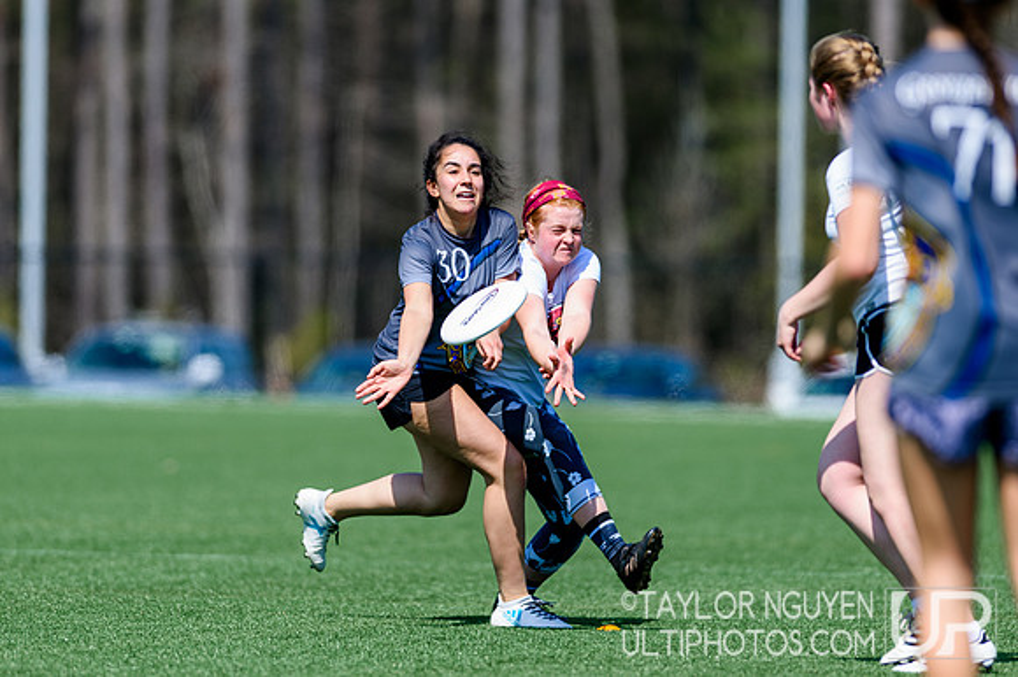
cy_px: 356
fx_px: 10863
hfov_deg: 5.4
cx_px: 497
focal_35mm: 384
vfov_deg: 3.6
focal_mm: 300
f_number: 3.2
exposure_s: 1/1600
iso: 125
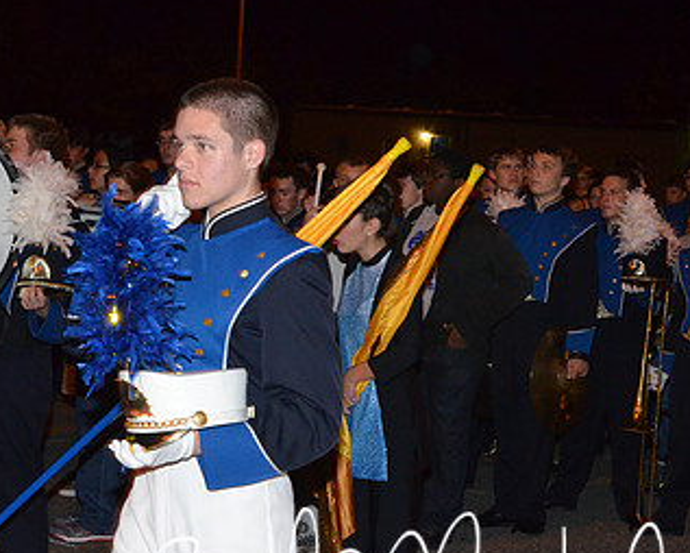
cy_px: 322
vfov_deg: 17.1
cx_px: 366
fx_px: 1836
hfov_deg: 21.3
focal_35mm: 90
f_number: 10
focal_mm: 35
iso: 3200
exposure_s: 1/60
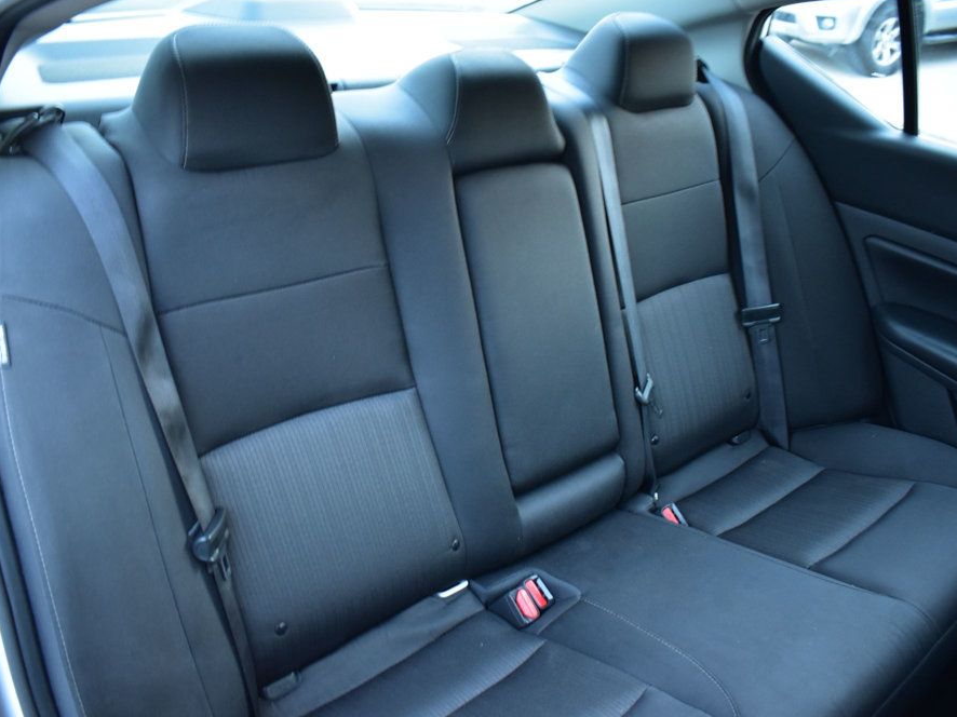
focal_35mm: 30
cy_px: 360
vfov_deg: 46.8
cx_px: 482
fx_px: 829
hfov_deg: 60.0
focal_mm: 18
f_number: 3.5
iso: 1600
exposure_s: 1/5
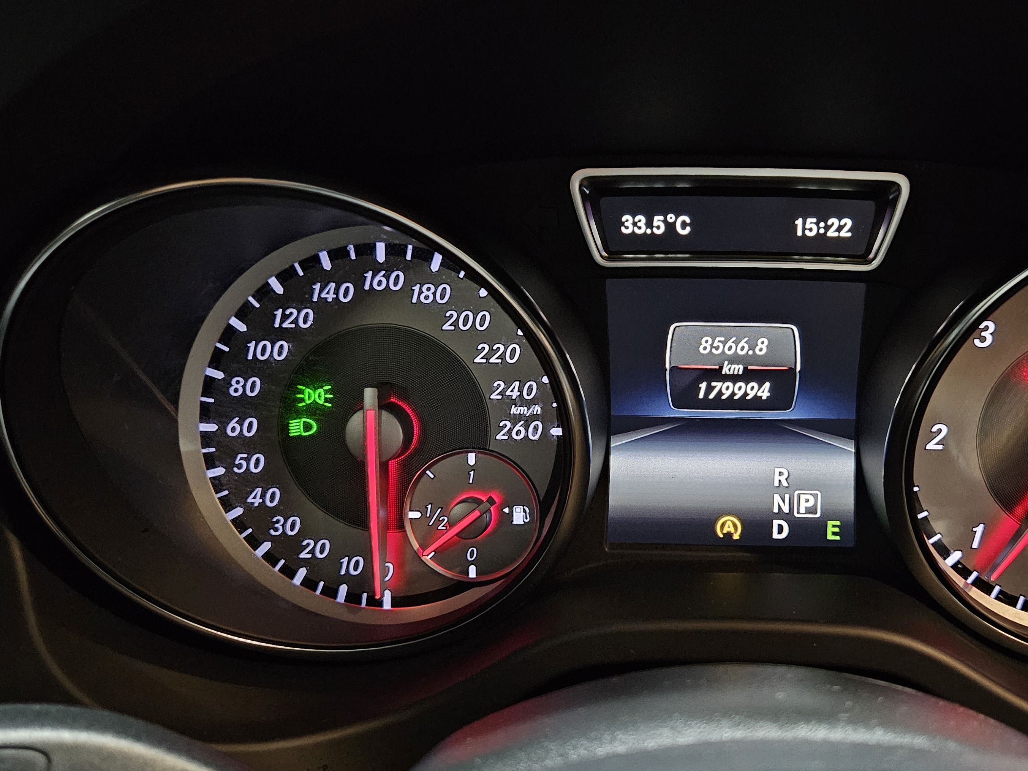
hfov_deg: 52.9
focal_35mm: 34
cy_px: 402
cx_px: 685
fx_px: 1010
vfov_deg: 41.8
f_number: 1.8
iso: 1250
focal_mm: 5.4
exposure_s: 1/21.4
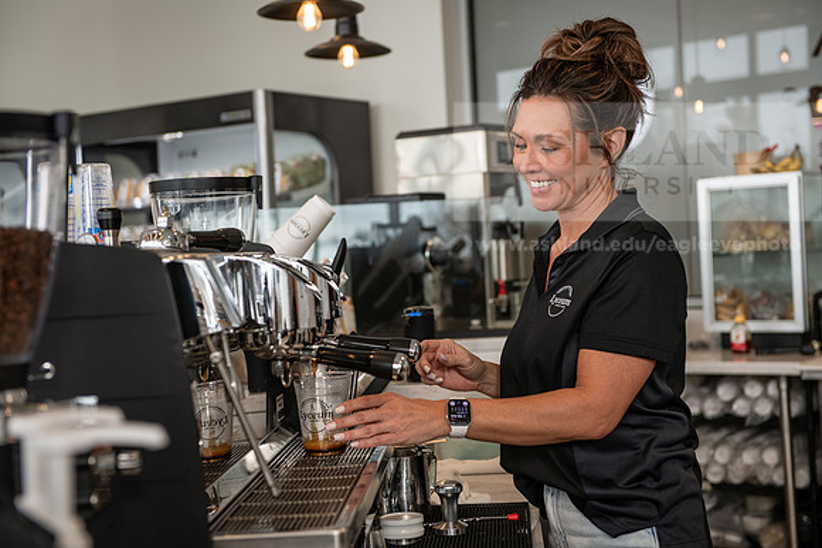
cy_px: 274
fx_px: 1370
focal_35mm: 60
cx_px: 411
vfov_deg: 22.6
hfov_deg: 33.4
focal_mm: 60
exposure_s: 1/200
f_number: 4
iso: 500
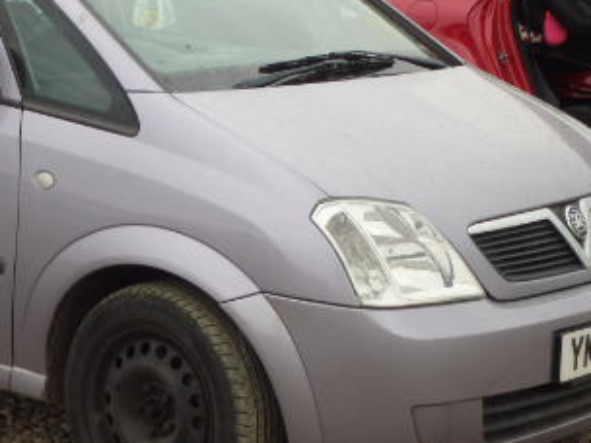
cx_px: 76
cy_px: 208
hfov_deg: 19.9
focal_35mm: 97
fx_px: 1656
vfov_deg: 15.2
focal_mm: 8.3
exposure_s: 1/160
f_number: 4.9
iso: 125
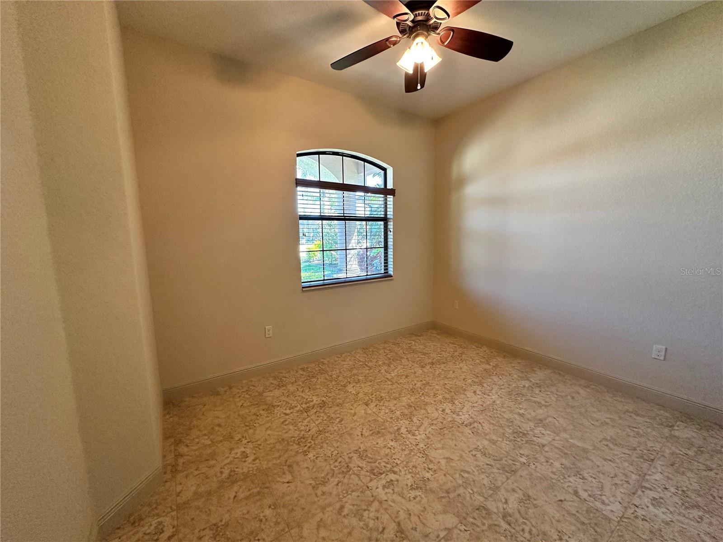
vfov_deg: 85.7
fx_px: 292
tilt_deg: -6.9
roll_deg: +0.5
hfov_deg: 102.1
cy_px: 271
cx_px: 362
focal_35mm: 14
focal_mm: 2.22
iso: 320
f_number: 2.2
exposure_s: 1/120
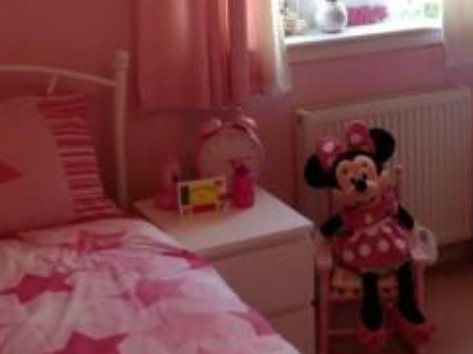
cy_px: 93
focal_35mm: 85
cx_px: 407
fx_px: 1160
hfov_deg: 22.6
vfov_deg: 17.2
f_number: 2.4
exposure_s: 1/15
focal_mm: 4.28
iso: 100
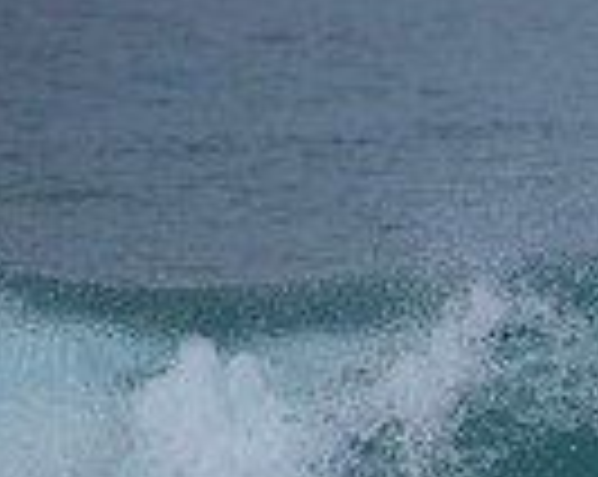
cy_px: 533
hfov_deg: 0.9
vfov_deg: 0.8
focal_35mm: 2049
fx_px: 36211
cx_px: 1277
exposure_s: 1/2000
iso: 280
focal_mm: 500
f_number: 5.6
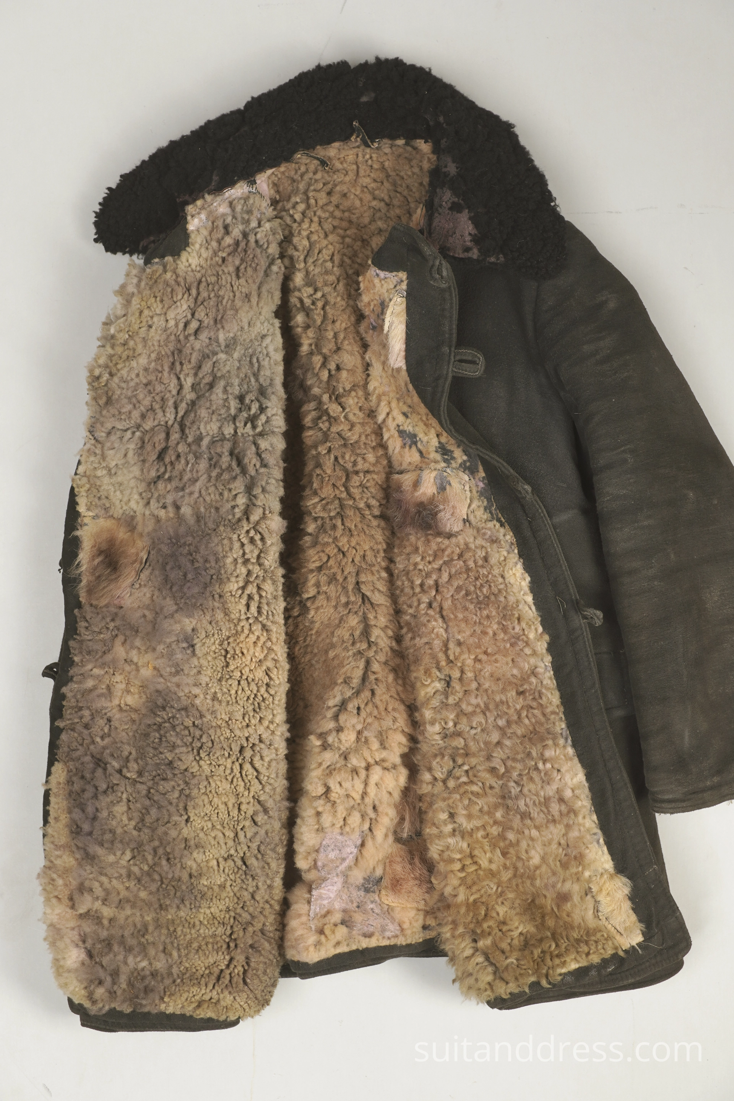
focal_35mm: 48
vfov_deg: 41.1
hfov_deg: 28.1
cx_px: 367
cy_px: 550
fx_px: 1468
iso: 200
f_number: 4.5
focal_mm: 32
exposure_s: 1/60
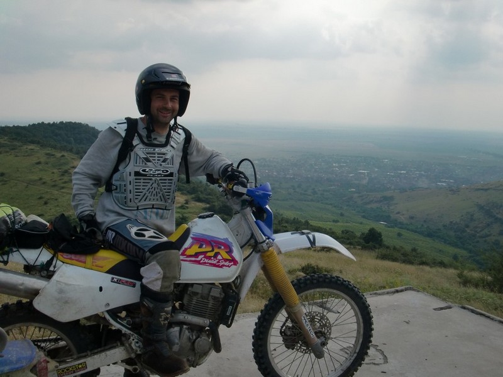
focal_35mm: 38
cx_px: 252
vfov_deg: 37.7
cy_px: 188
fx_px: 552
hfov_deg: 49.0
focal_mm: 6.66
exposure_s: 1/800
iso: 64
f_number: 3.9
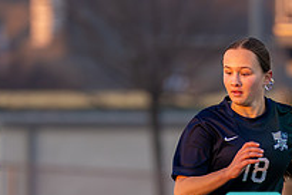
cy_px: 292
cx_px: 263
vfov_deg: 1.1
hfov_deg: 1.6
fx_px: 10292
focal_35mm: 1268
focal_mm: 200
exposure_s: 1/1600
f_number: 2.8
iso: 800
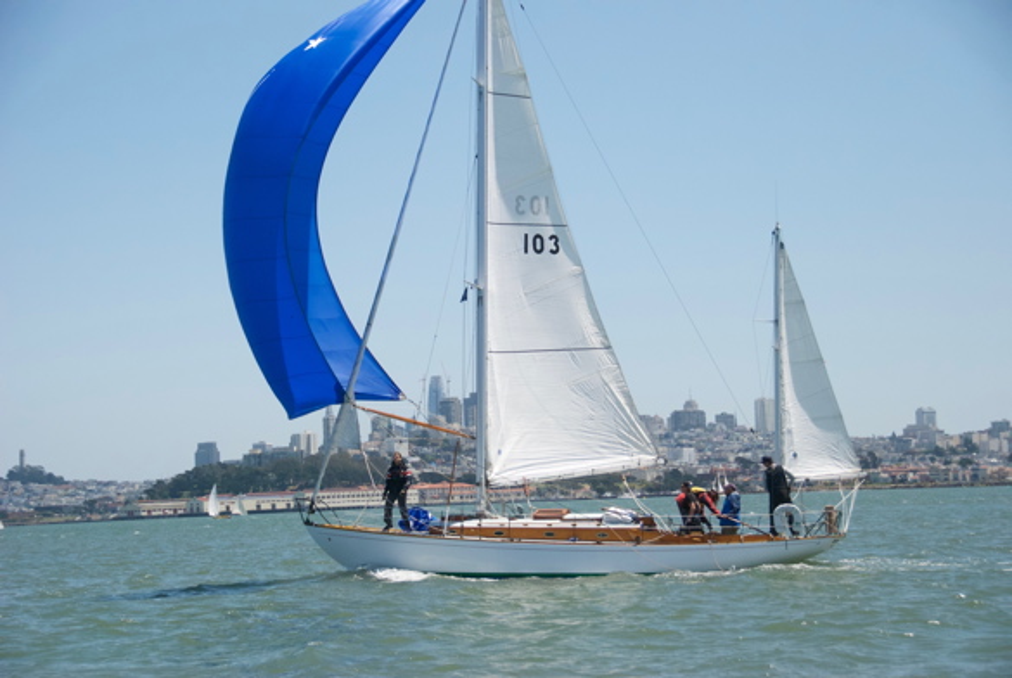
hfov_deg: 26.0
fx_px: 2196
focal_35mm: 78
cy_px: 339
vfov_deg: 17.6
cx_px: 506
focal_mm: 52
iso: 800
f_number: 4.8
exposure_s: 1/4000
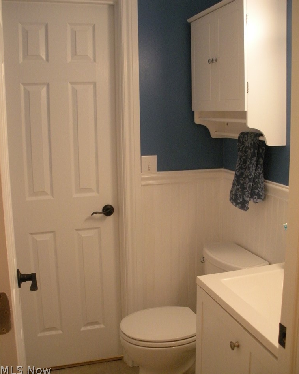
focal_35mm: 38
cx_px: 148
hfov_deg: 39.2
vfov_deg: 47.9
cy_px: 177
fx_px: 420
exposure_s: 1/48
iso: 400
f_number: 3.5
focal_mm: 6.3
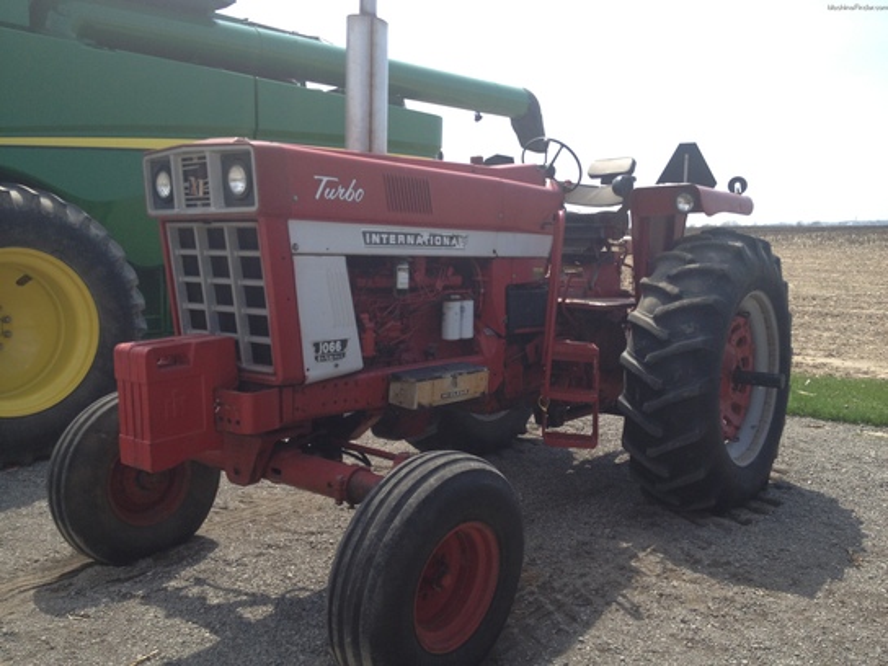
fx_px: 898
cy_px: 333
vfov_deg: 40.7
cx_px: 444
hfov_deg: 52.6
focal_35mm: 35
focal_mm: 4.28
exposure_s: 1/1200
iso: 64
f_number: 2.4
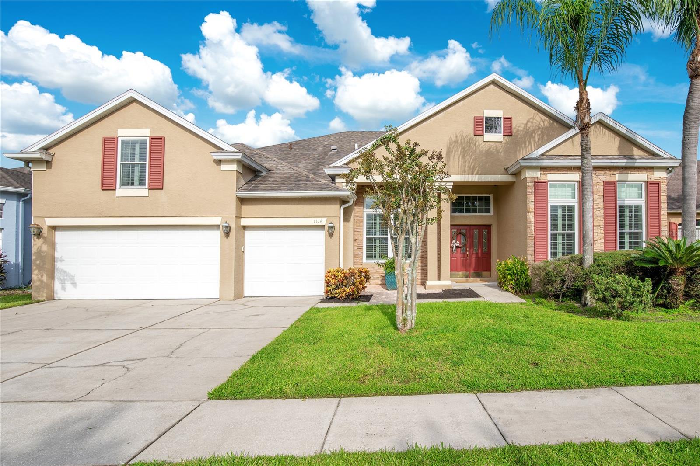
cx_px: 350
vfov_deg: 73.7
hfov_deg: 96.7
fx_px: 311
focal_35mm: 16
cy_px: 233
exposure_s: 1/250
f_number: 10
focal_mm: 16
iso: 100
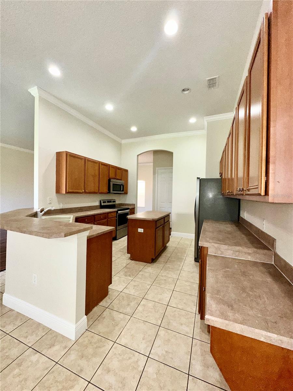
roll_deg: -1.6
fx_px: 158
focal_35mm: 14
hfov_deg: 85.7
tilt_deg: -0.3
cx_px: 146
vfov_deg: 102.1
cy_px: 196
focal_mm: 2.22
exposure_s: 1/120
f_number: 2.2
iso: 125
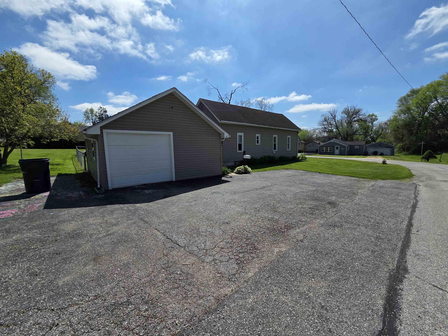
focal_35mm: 13
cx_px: 224
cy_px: 168
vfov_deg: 89.9
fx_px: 168
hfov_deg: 106.2
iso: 50
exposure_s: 1/3531
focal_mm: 2.2
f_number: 2.2
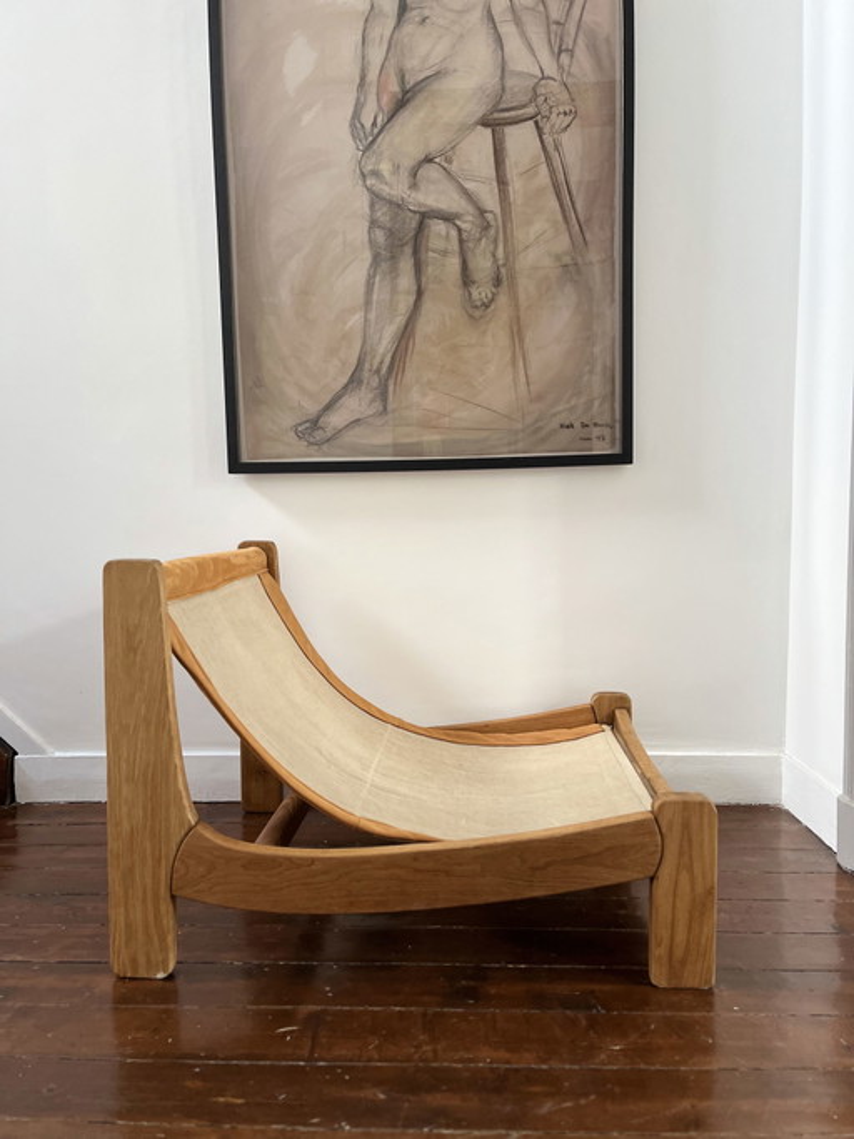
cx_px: 427
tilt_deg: -5.1
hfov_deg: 53.0
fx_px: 856
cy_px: 570
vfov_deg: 67.3
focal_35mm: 26
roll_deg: +1.7
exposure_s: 1/68
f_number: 1.6
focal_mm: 5.1
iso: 125
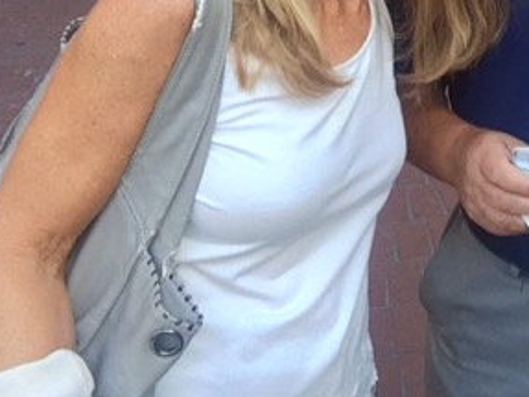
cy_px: 2
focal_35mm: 69
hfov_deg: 26.7
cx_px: 527
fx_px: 1054
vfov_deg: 20.6
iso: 64
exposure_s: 1/120
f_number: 2.4
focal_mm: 2.15
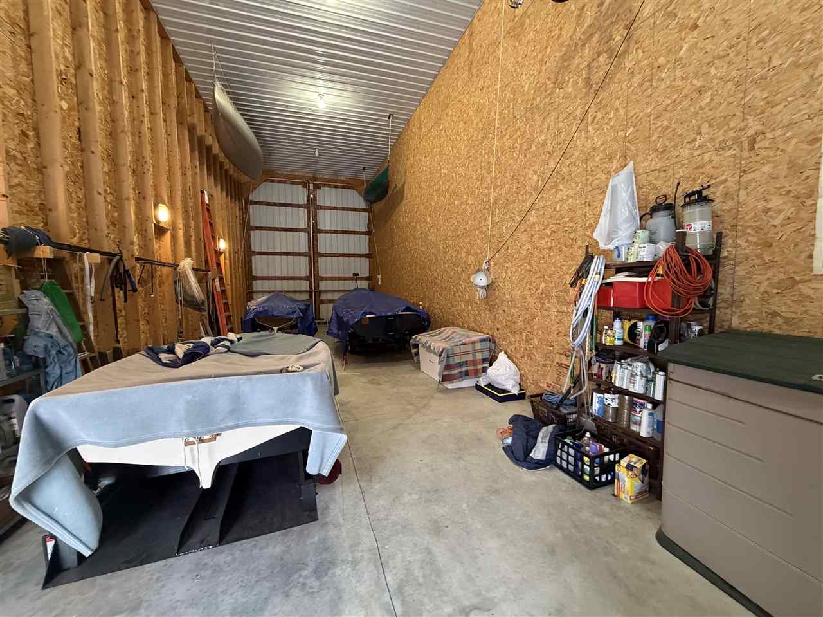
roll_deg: +0.3
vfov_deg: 85.6
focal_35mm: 14
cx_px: 412
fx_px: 333
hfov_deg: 102.1
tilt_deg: -3.3
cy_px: 308
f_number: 2.2
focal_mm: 2.22
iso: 500
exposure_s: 1/60
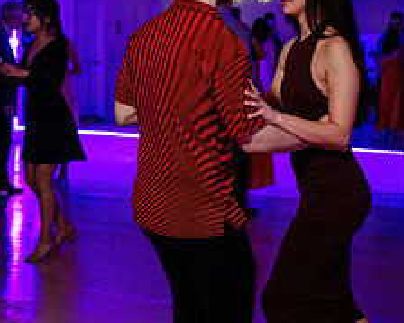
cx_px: 167
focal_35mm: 71
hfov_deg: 26.7
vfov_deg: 21.5
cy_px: 167
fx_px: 849
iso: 2000
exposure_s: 1/160
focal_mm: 28
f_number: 2
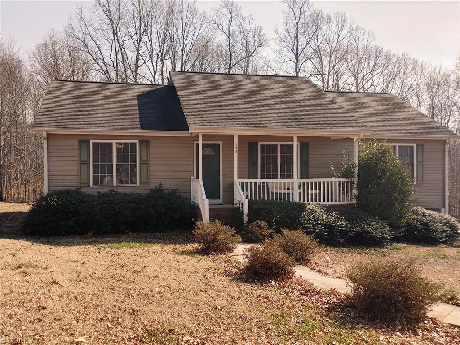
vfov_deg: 39.7
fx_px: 478
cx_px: 230
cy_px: 172
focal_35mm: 36
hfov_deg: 51.4
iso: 50
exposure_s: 1/1961
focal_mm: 5.58
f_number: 1.8
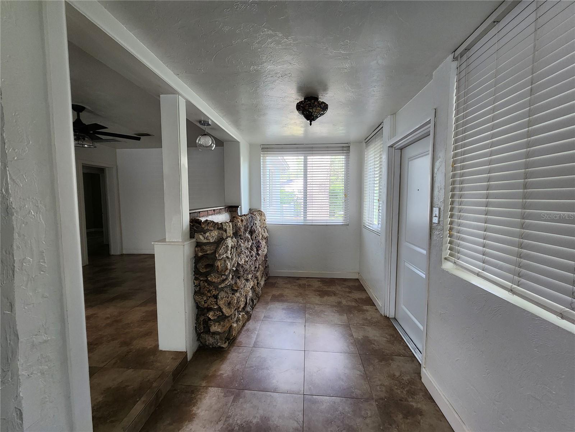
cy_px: 216
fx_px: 216
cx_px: 288
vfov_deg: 89.9
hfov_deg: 106.2
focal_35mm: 13
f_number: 2.2
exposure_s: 1/60
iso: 250
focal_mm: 2.2
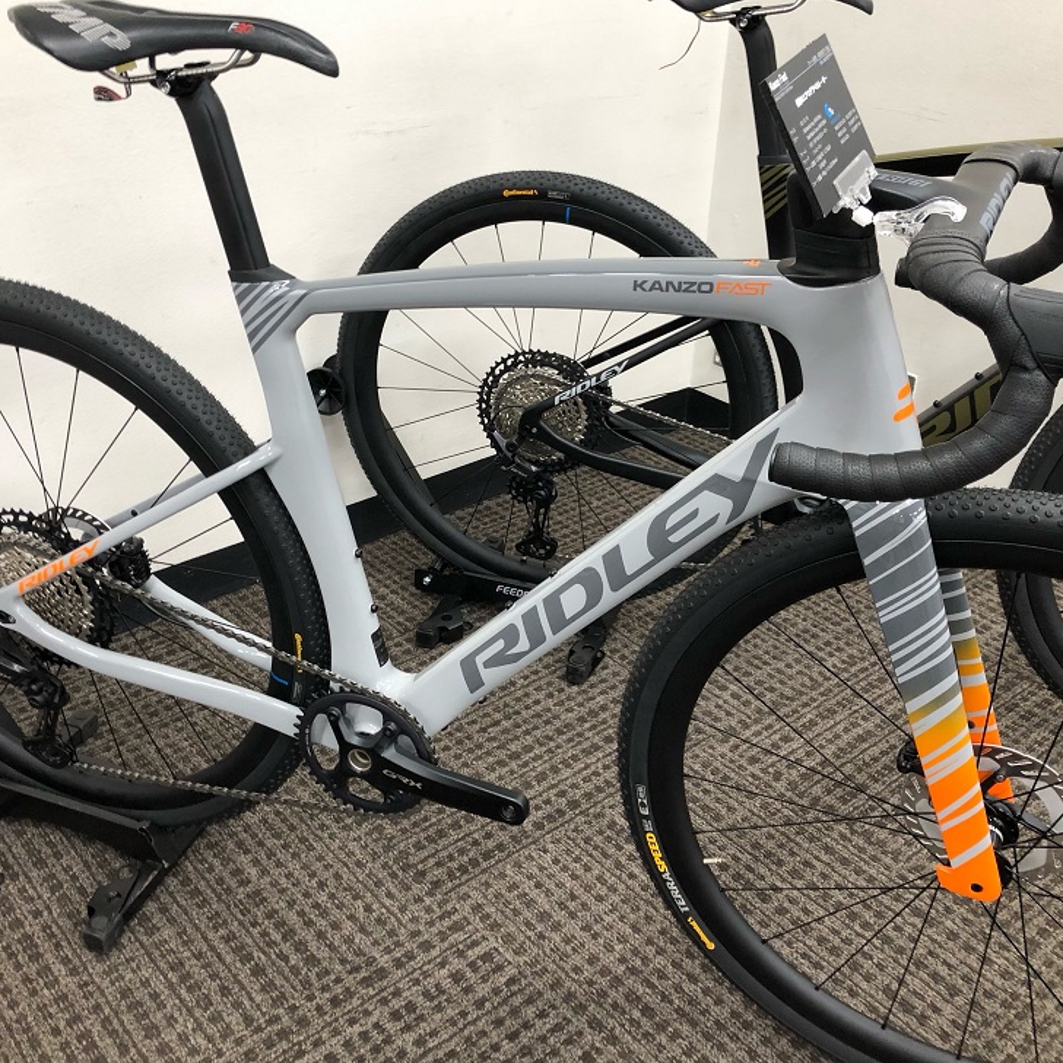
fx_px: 1181
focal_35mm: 34
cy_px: 532
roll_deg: -0.6
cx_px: 489
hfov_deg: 48.4
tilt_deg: -28.4
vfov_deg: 48.5
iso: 40
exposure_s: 1/24
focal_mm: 3.99
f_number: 1.8
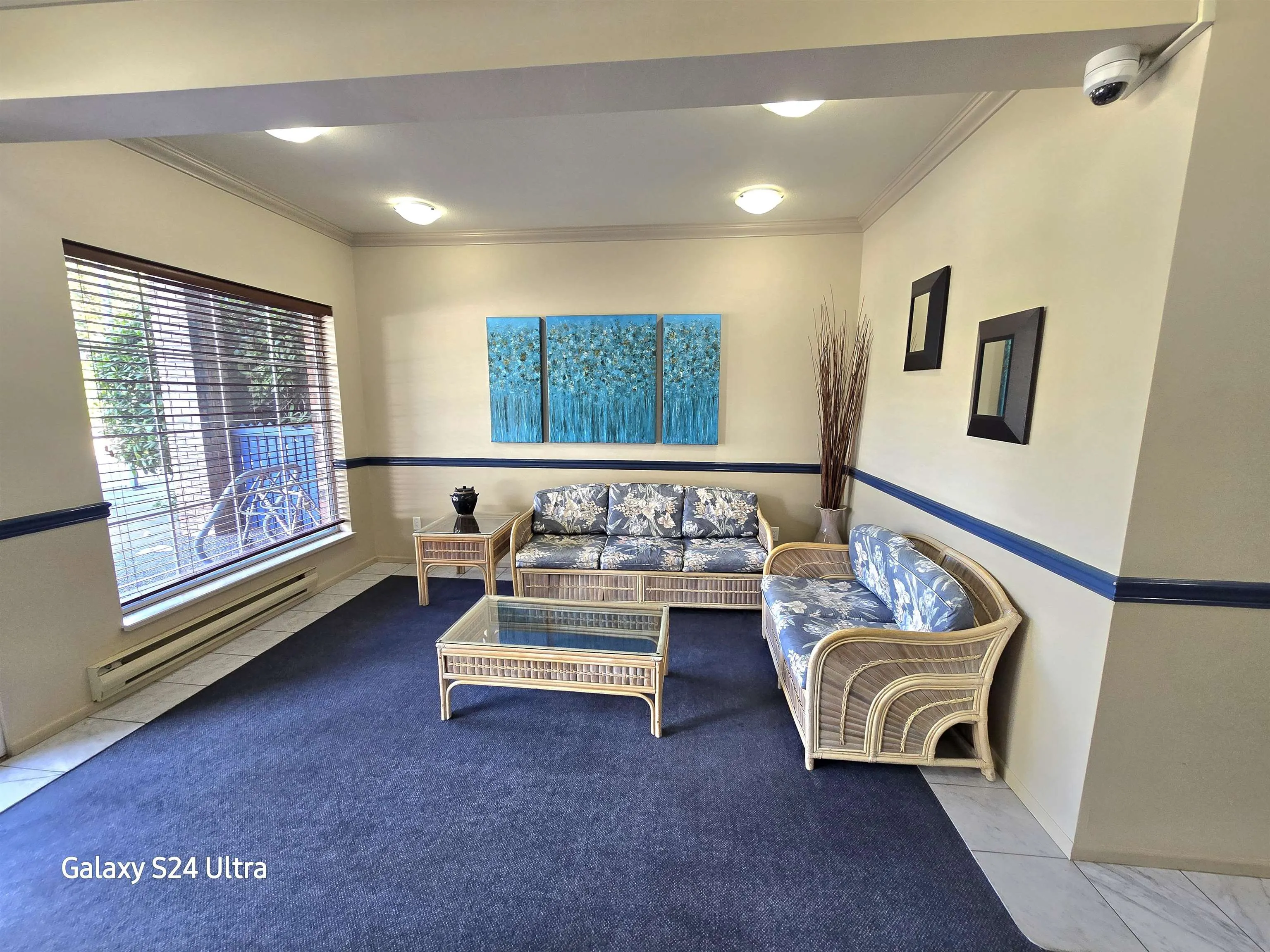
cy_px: 476
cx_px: 635
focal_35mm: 13
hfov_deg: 106.2
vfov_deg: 89.9
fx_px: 477
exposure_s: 1/60.2
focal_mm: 2.2
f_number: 2.2
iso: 160
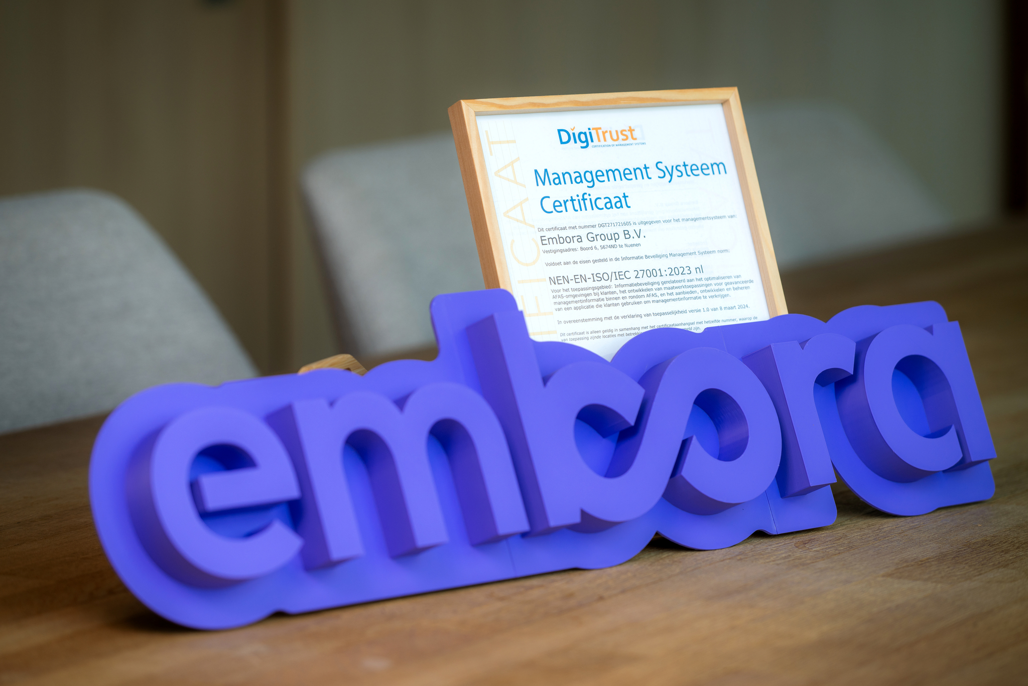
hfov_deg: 14.2
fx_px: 4140
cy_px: 343
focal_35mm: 145
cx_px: 514
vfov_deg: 9.5
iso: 160
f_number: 3.5
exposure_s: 1/125
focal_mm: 145
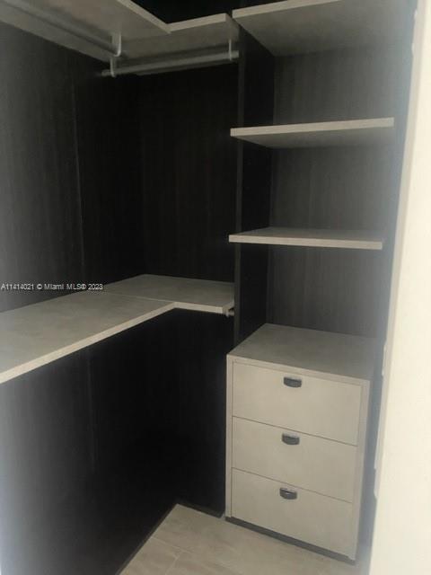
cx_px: 216
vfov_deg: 67.3
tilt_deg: -10.8
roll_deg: +1.5
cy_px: 288
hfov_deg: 53.1
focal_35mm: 26
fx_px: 432
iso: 1000
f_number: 1.6
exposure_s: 1/30
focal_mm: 5.1
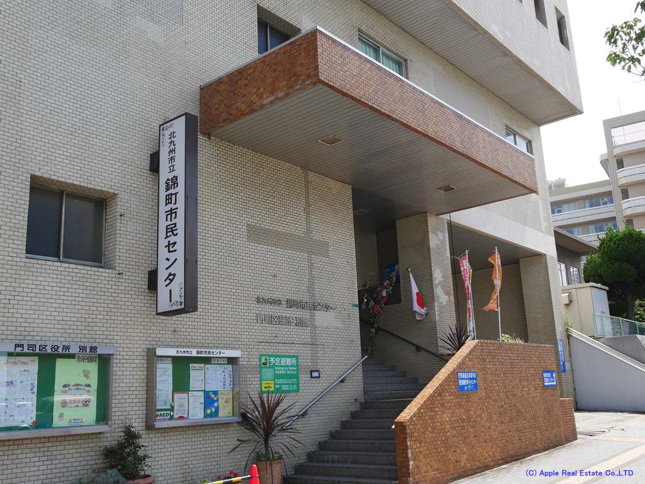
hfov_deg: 54.0
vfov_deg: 41.8
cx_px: 322
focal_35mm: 34
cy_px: 242
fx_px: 634
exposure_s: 1/250
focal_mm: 17
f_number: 7.1
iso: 200
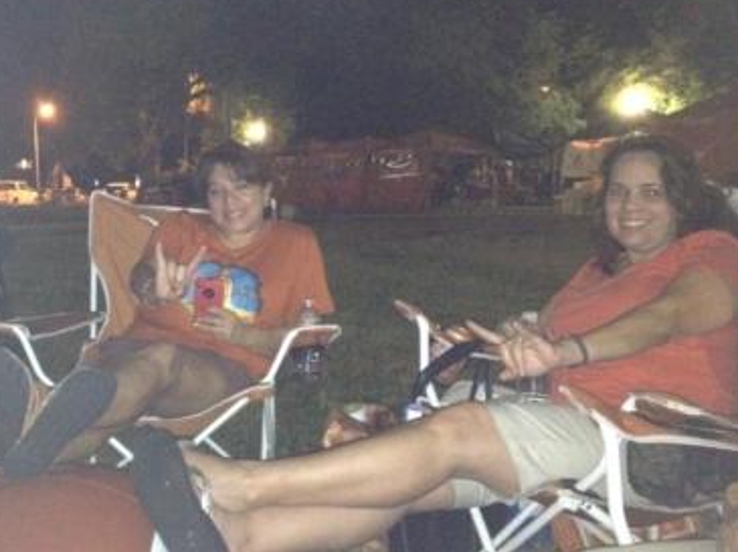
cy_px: 254
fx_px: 1022
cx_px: 235
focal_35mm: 48
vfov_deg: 30.2
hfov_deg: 39.1
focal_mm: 4.28
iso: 800
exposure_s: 1/16
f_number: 2.4
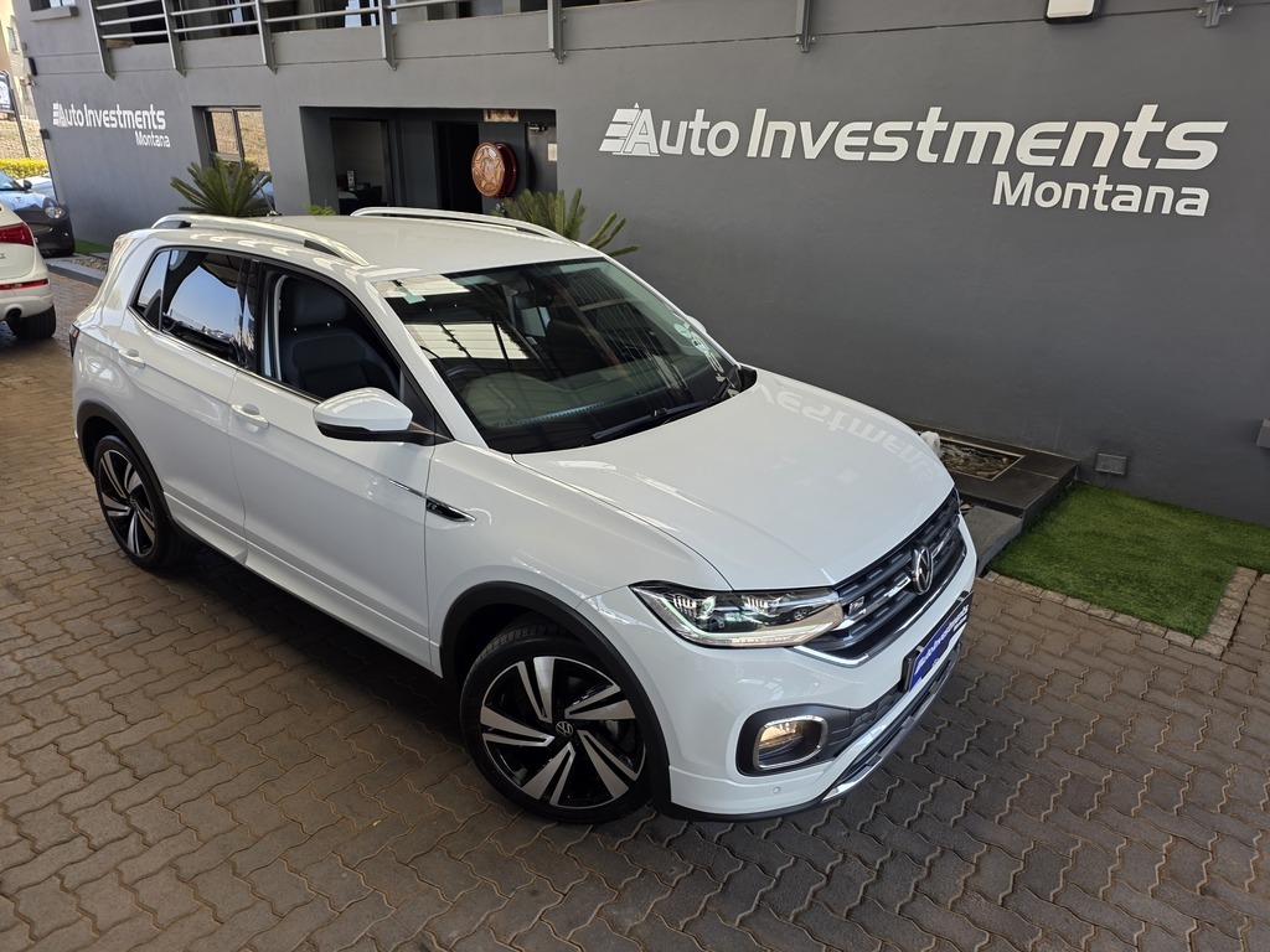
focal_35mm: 23
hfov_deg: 73.9
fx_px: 844
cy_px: 476
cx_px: 635
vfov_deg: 58.9
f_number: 1.7
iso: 12
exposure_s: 1/50
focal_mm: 6.25
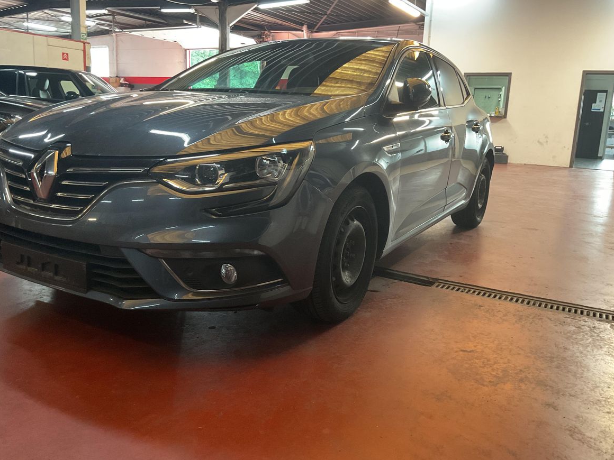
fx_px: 532
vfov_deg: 46.8
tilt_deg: -13.1
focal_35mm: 30
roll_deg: -4.6
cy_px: 229
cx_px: 299
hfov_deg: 60.0
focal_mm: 3
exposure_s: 1/50
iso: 250
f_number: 1.8
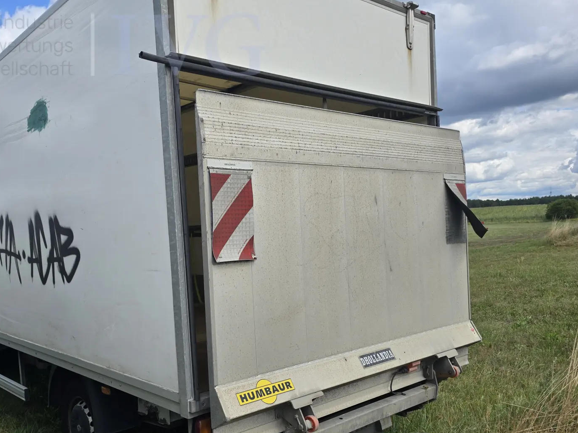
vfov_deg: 44.0
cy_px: 254
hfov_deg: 55.9
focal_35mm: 32
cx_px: 205
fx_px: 534
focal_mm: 6.3
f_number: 1.7
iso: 12
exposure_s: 1/638
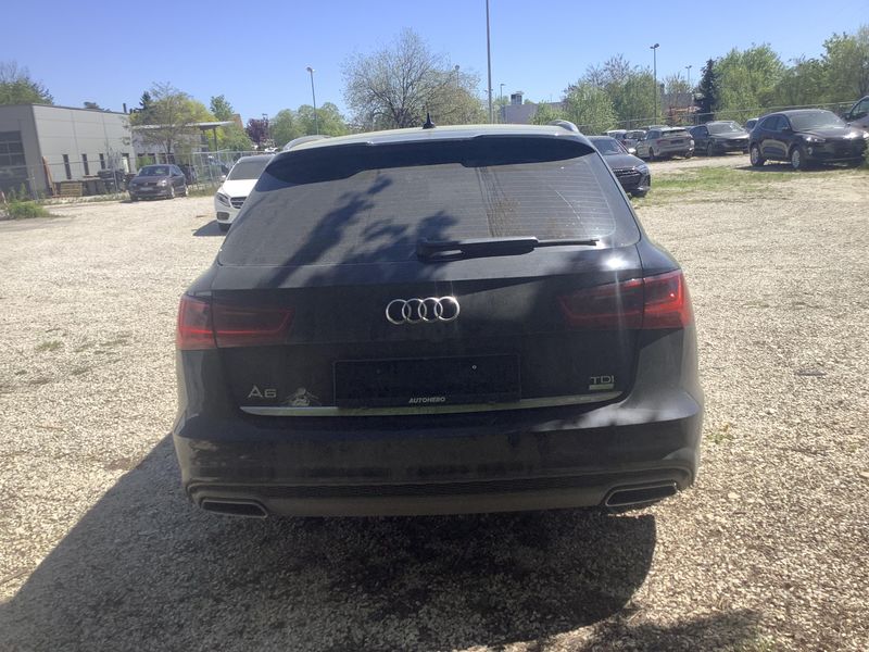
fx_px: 778
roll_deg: +2.2
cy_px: 326
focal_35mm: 31
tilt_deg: -15.2
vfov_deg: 45.4
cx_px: 434
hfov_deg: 58.4
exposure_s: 1/936
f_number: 2.4
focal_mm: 3.3
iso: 25
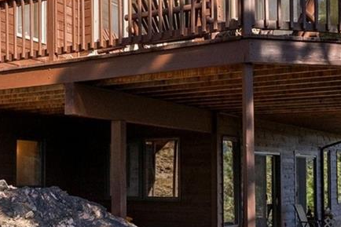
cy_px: -142
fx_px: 559
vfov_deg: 19.2
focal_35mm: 59
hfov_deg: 33.5
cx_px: 97
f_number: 8
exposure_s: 1/640
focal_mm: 16
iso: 500
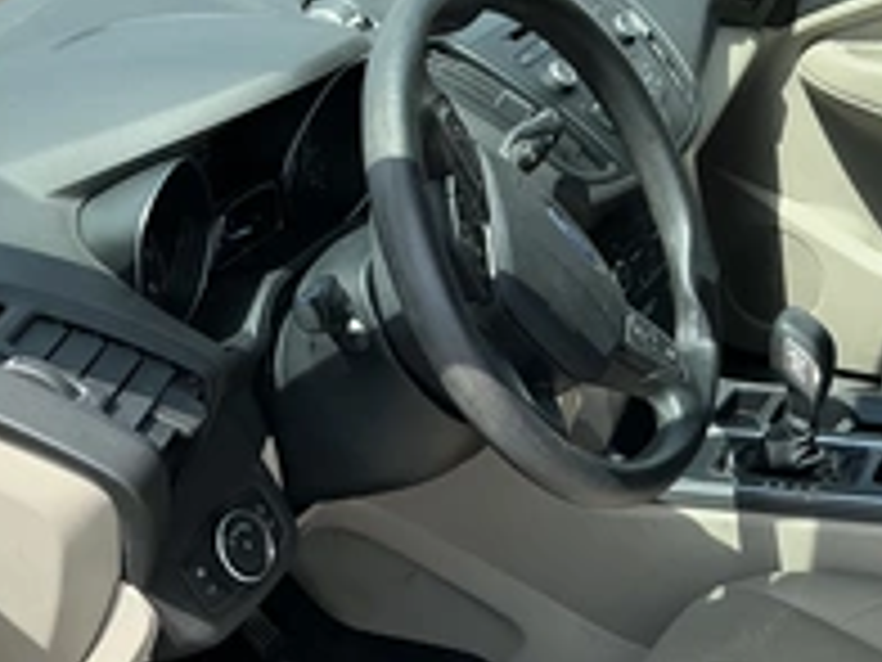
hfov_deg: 33.1
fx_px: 1452
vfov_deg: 25.0
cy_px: 585
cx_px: 657
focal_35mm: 57
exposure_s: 1/759
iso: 25
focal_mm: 3
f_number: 1.8
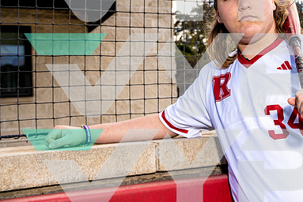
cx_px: 225
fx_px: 472
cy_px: 75
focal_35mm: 56
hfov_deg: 34.9
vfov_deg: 24.2
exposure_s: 1/250
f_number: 5.6
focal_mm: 37
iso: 100
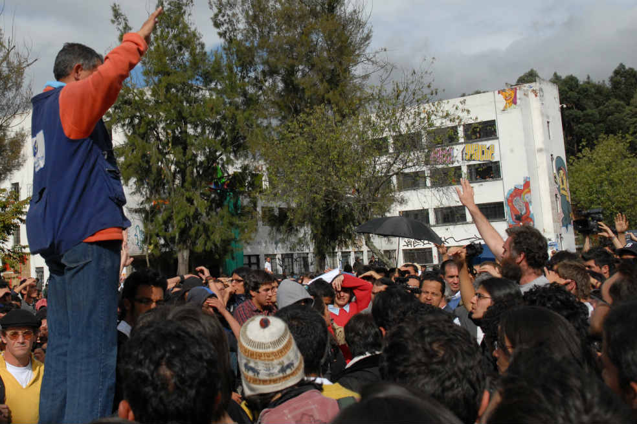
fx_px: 610
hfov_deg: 55.1
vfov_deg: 38.3
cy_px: 212
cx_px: 318
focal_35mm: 34
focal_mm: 23
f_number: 5
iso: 400
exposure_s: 1/4000
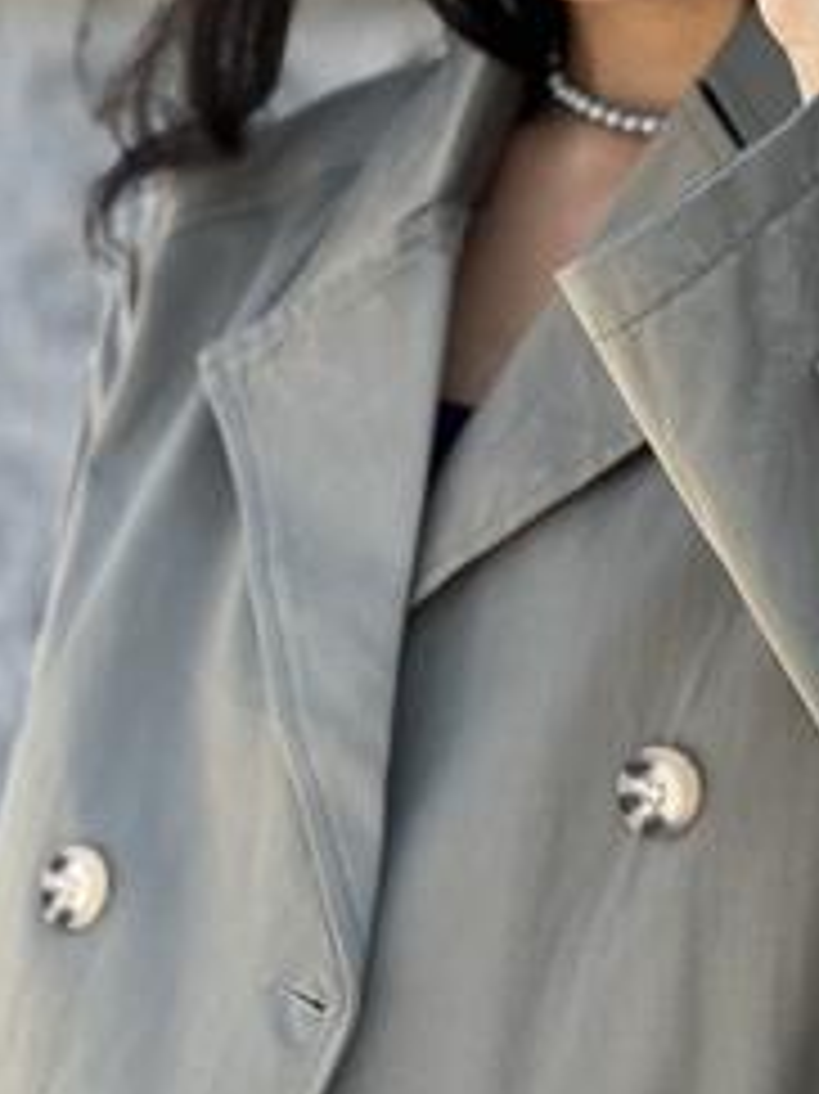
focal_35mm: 131
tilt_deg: -5.4
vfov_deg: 15.1
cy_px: 592
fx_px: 4136
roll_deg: -2.1
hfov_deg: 11.3
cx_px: 657
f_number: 2.8
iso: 32
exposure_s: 1/121
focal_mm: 9
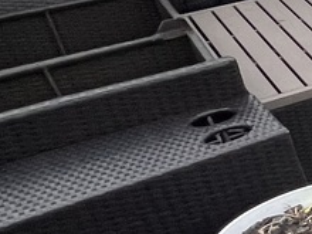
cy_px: 17
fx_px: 766
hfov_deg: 11.0
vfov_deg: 17.1
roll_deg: -0.6
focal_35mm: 85
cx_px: 976
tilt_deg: -21.1
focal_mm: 1.57
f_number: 1.8
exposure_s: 1/99
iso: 125
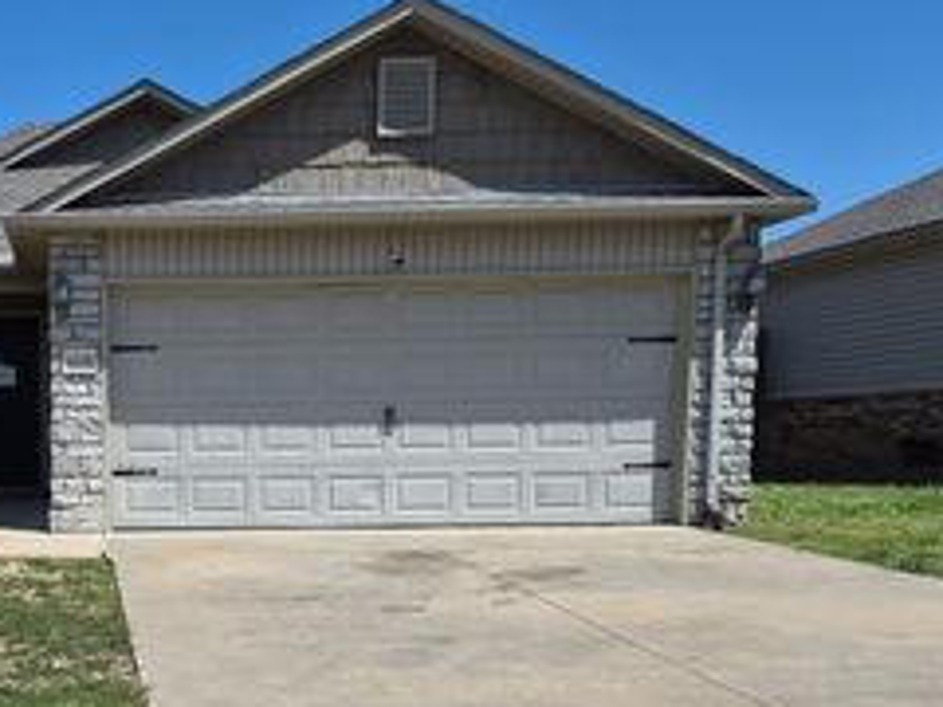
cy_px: 571
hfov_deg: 36.9
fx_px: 1308
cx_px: 75
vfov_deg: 29.5
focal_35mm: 48
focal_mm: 5.4
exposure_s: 1/7696
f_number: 1.8
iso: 80
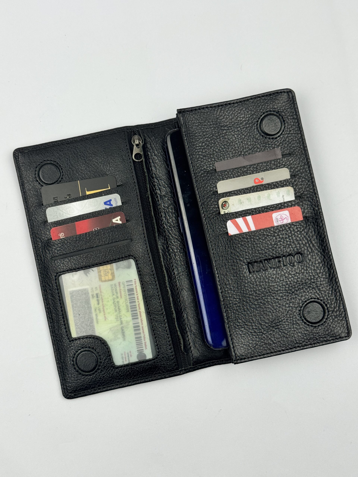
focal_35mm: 48
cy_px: 238
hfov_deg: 30.3
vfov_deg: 39.7
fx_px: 662
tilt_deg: -84.0
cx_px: 179
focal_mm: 6.76
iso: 64
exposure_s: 1/412
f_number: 1.78
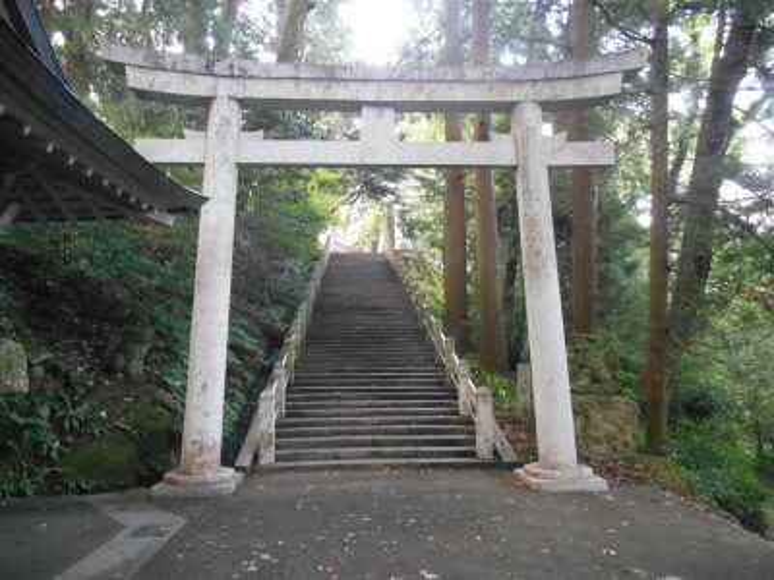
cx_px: 387
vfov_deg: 53.1
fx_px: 581
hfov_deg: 67.3
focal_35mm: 26
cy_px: 290
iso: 800
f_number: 3.4
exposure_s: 1/10
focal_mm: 4.7
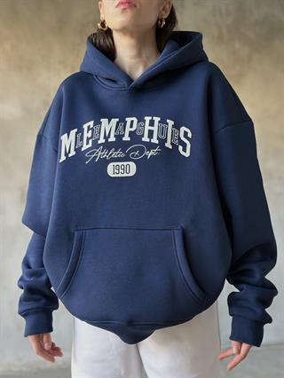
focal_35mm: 48
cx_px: 142
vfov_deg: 39.6
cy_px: 189
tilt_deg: -0.4
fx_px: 525
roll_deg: -0.2
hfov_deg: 30.3
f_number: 1.78
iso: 400
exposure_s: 1/40
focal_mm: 6.86
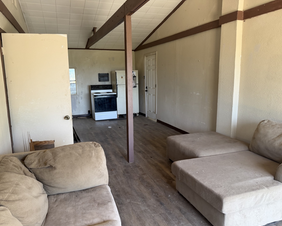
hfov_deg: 65.9
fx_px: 217
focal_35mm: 26
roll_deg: -0.2
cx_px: 131
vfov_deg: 54.9
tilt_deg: -10.8
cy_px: 117
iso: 160
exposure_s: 1/121
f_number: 1.78
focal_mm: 6.76
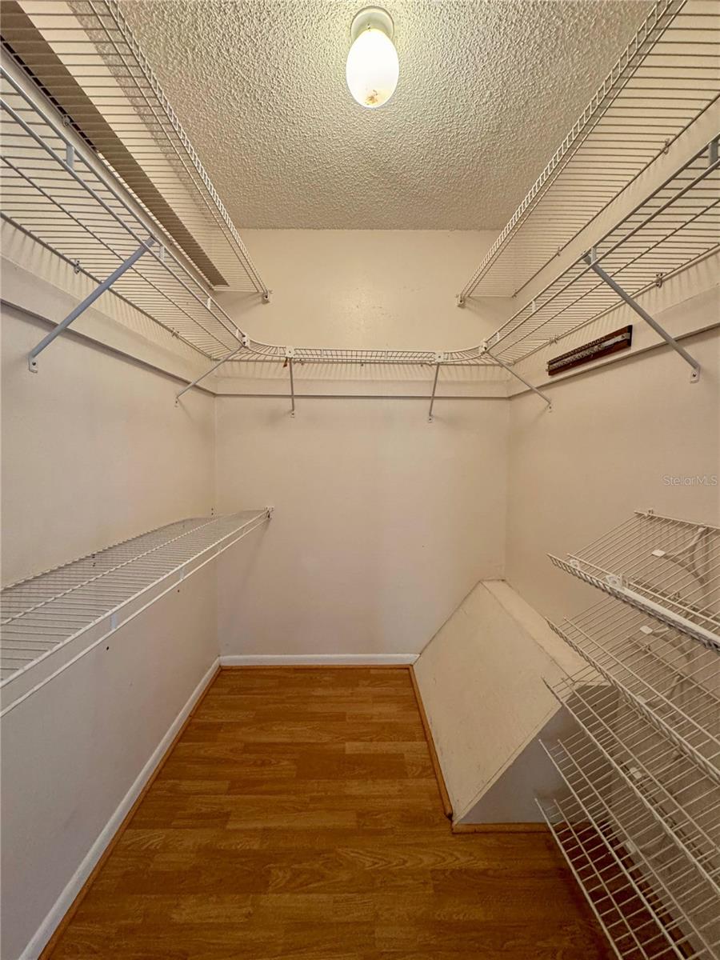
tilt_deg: -4.1
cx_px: 360
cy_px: 480
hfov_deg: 85.7
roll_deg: +0.1
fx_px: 388
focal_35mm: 14
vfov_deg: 102.1
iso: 400
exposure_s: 1/60
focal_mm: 2.22
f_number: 2.2
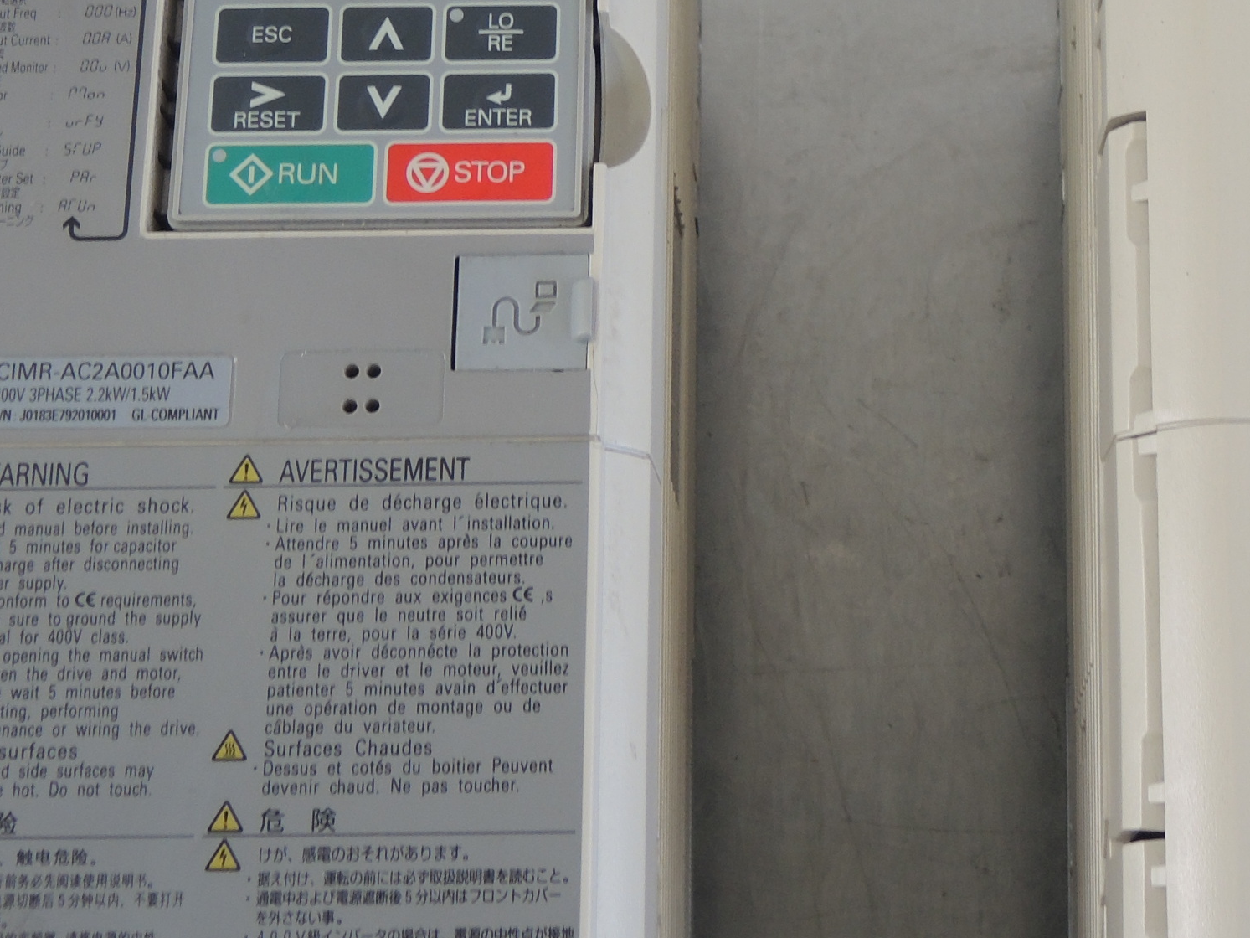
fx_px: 2709
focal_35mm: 75
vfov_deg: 19.6
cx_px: 894
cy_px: 284
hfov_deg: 25.8
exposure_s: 1/30
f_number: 2
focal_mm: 6
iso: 110
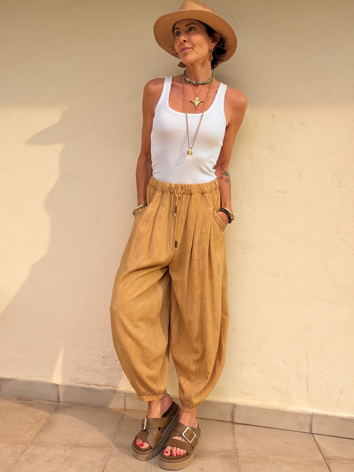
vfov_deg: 60.0
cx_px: 177
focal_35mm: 30
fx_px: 409
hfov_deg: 46.8
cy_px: 236
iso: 25
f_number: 1.9
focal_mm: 2.71
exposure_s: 1/886
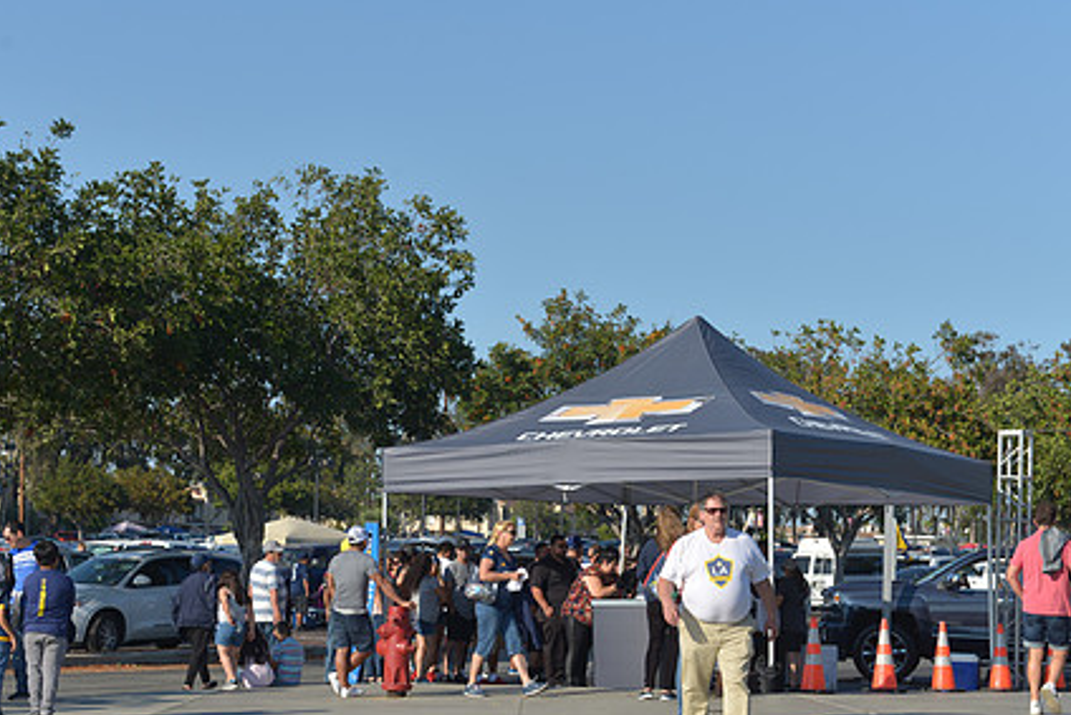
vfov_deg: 16.6
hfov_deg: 24.7
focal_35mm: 82
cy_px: 443
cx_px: 429
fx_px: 2440
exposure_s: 1/320
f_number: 8
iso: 100
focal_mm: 60
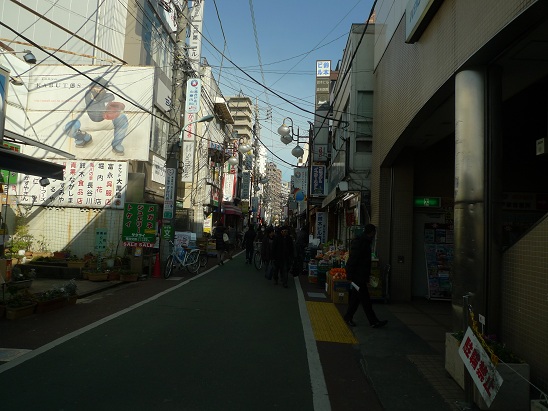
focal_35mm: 24
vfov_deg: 56.8
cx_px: 274
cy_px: 206
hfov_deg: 71.6
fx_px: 380
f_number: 2.8
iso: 80
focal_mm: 5.1
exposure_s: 1/1600
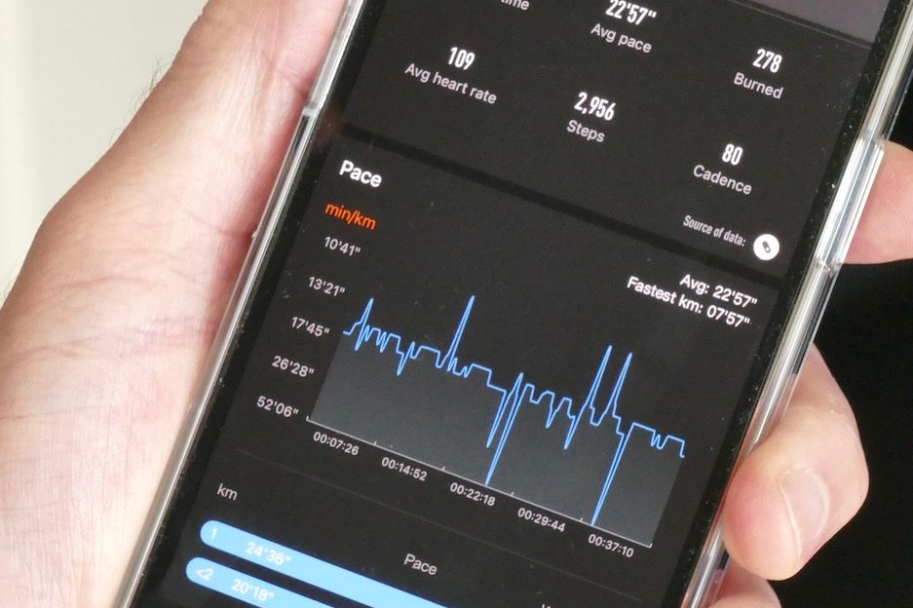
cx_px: 514
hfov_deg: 9.3
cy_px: 301
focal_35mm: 222
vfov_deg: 6.2
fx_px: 5628
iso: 1600
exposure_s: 1/60
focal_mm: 37.79
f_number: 8
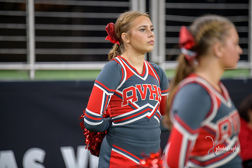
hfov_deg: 6.9
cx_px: 126
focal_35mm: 300
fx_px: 2100
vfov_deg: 4.6
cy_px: 84
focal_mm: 300
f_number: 2.8
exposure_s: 1/400
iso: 1000
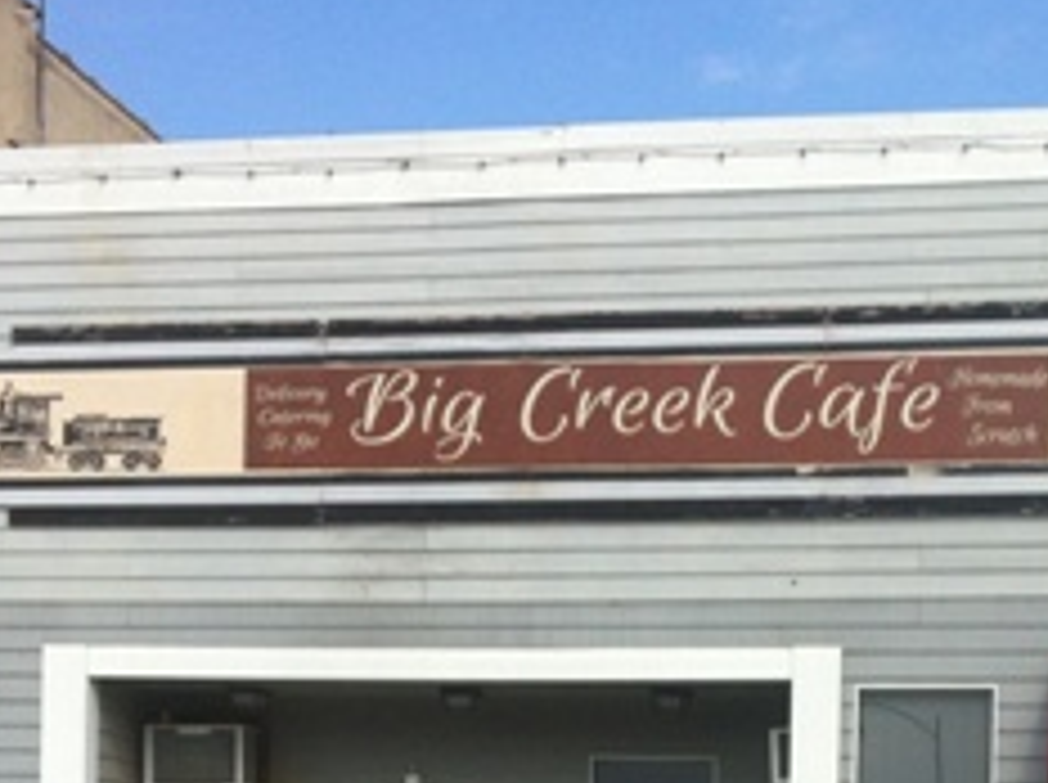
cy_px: 1017
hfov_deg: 20.4
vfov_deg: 14.7
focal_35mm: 96
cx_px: 661
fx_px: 2902
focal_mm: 3.85
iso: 80
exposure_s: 1/1160
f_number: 2.8
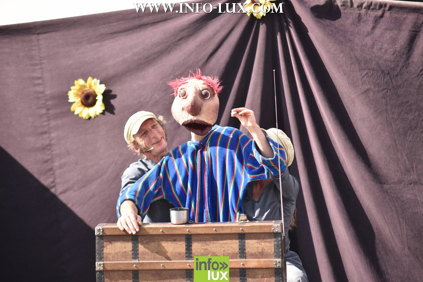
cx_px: 212
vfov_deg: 6.1
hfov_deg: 9.1
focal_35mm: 225
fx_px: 2644
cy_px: 141
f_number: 3.2
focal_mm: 150
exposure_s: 1/1000
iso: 250
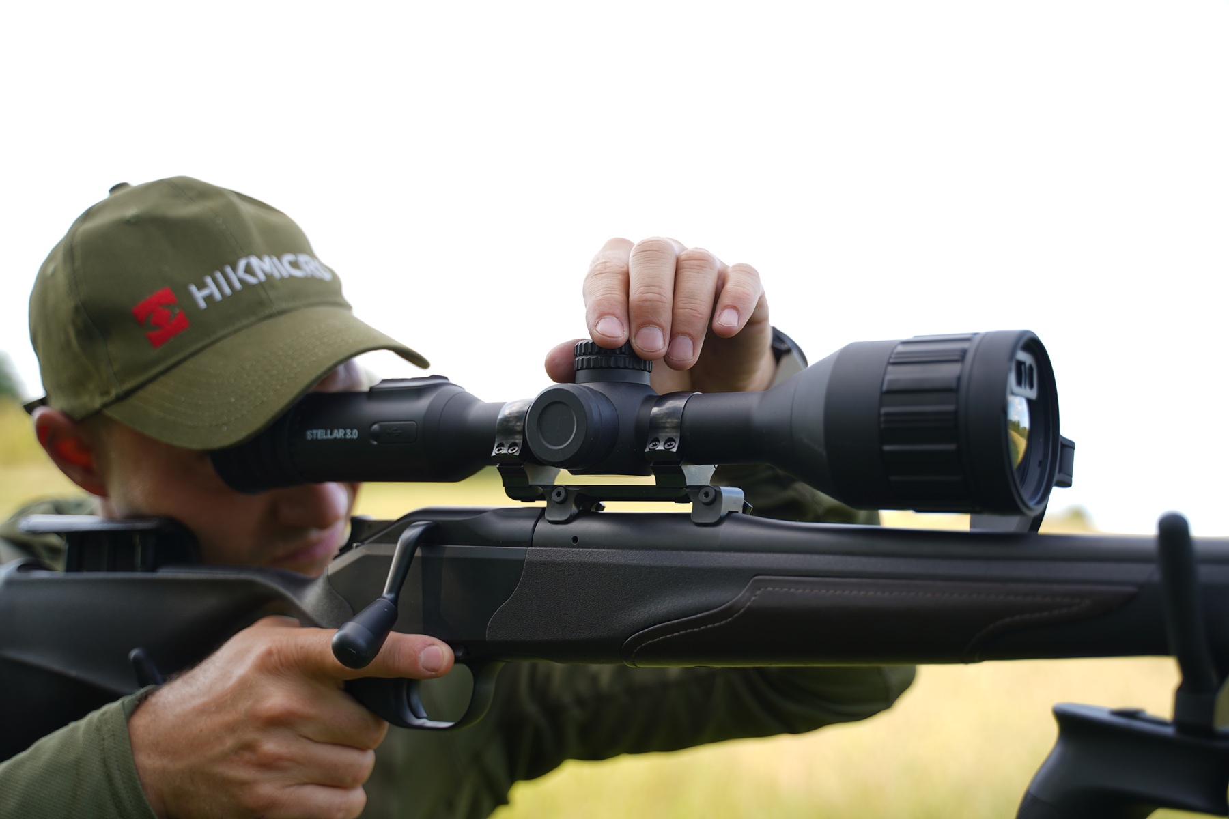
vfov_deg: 33.4
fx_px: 1365
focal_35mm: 40
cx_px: 614
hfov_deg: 48.5
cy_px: 410
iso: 64
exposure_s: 1/160
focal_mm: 40
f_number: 2.8
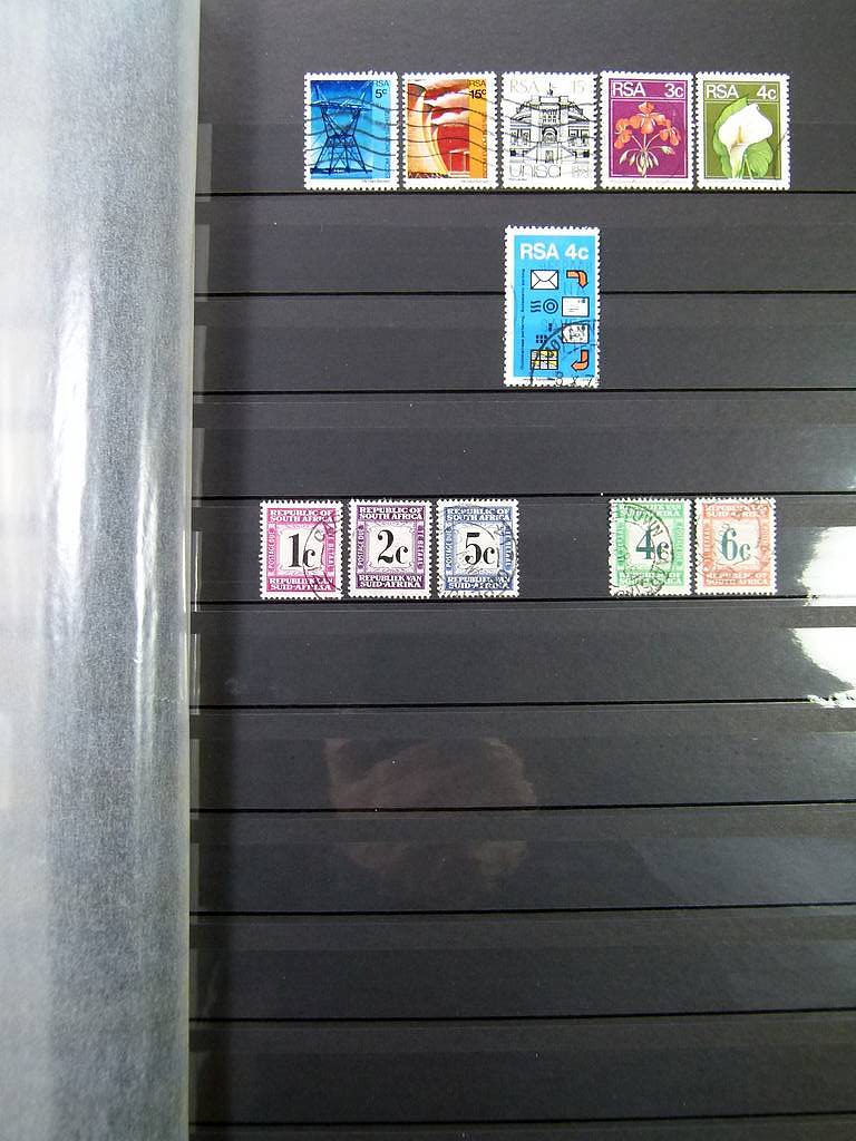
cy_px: 570
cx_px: 428
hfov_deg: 40.7
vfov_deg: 52.6
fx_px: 1154
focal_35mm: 35
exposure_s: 1/60
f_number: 3.1
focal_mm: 6.3
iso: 160
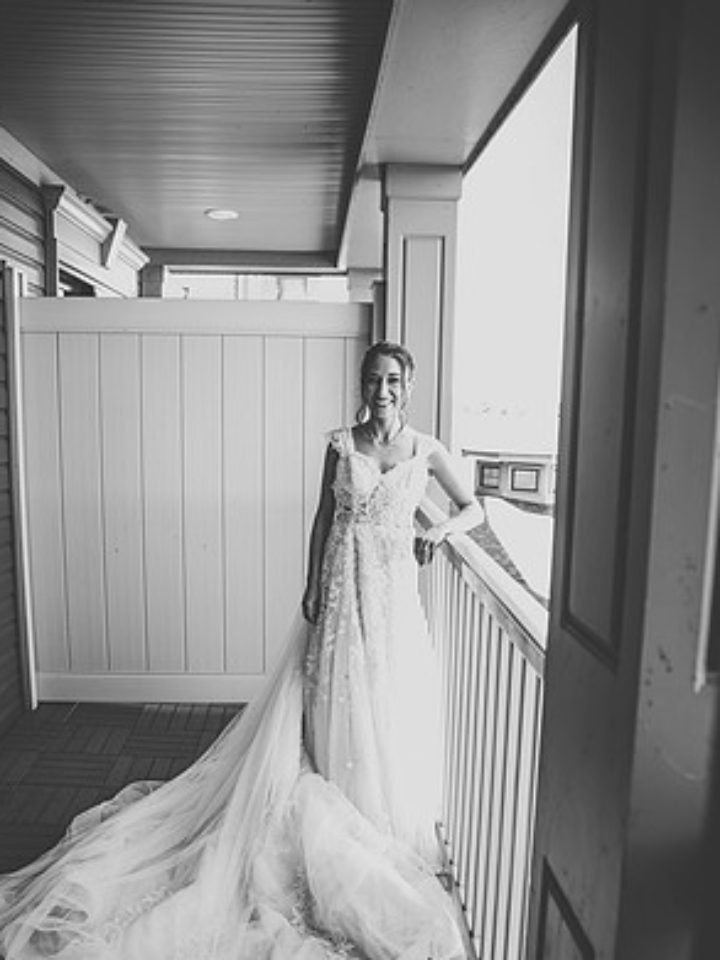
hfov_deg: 45.4
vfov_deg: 58.2
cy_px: 540
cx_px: 354
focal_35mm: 31
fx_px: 860
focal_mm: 28
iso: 800
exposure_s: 1/100
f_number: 4
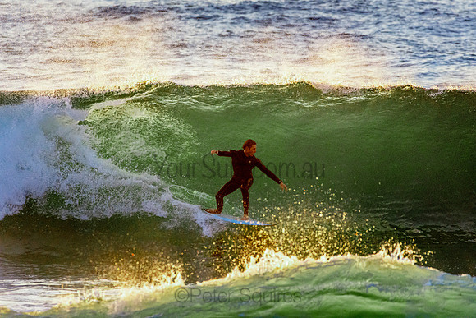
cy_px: 159
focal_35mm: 750
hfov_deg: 2.7
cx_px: 238
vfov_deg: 1.8
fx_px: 9919
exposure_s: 1/2000
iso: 1400
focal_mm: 500
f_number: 5.6
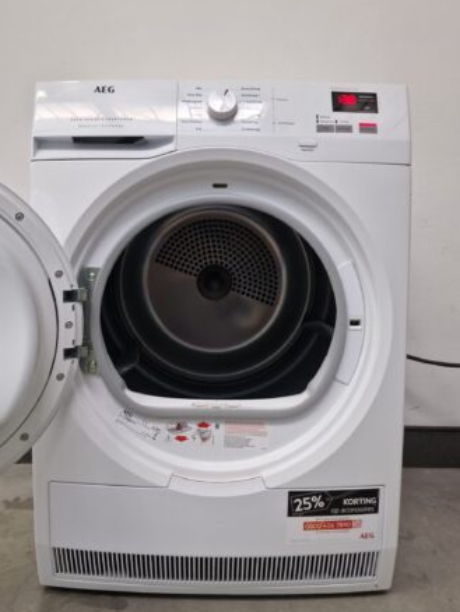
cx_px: 204
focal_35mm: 28
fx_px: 496
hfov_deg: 49.7
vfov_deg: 63.4
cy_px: 287
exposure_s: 1/100
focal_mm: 6.4
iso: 200
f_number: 1.8
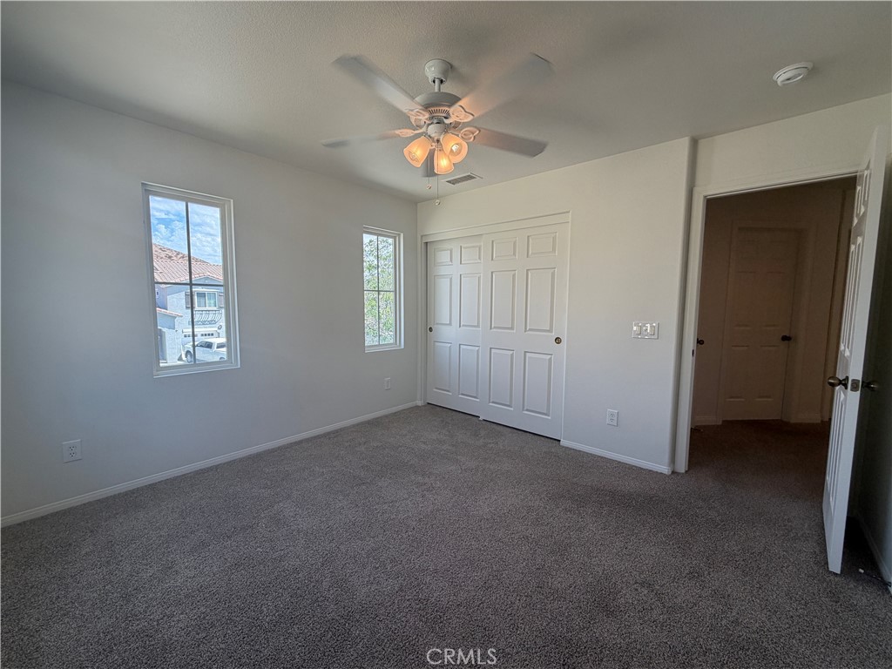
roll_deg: -0.7
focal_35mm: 14
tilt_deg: -5.3
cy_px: 334
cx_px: 446
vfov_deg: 85.7
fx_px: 361
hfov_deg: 102.1
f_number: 2.2
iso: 50
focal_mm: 2.22
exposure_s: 1/122
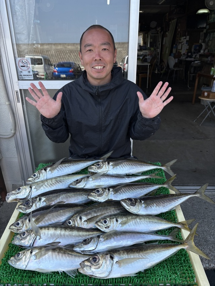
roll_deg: +0.1
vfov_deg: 67.3
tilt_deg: -23.7
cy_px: 143
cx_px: 108
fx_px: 215
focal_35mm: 26
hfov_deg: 53.0
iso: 50
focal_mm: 5.96
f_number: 1.6
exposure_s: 1/1139
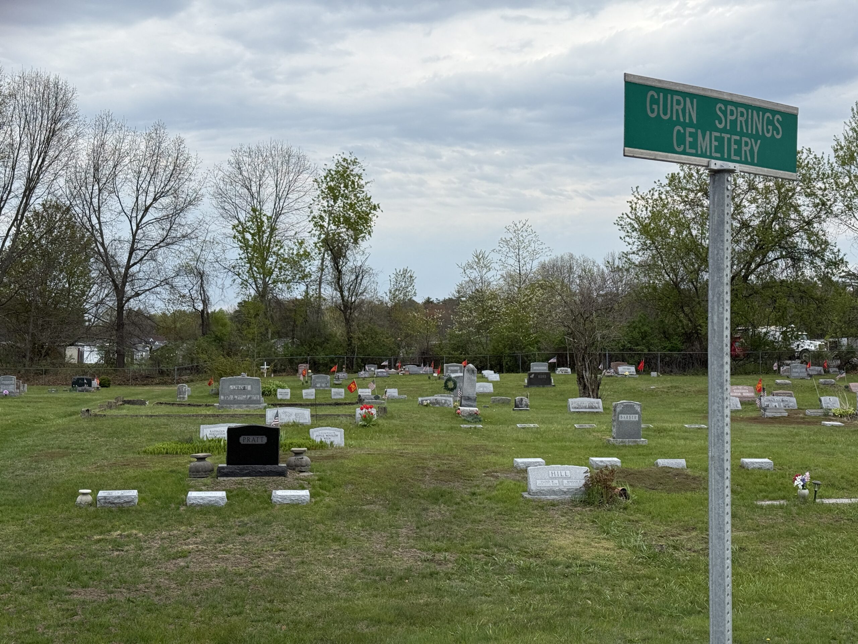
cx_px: 429
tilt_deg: +0.9
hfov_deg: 39.7
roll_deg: +0.0
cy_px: 322
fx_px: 1190
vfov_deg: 30.3
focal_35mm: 48
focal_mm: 6.76
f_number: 1.78
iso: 80
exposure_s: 1/4587
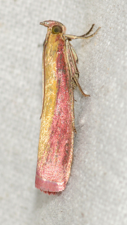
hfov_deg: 7.7
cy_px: 113
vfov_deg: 13.6
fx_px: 945
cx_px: 57
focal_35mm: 158
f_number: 18
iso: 100
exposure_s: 1/200
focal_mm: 100
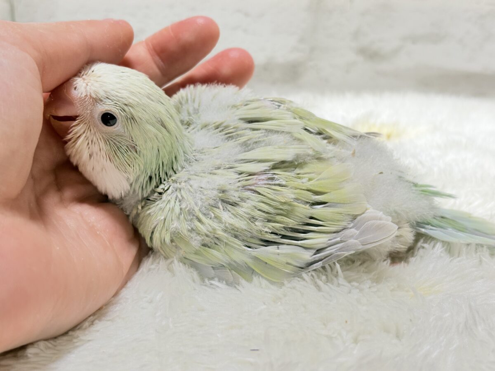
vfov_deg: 28.0
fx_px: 744
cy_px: 186
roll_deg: -0.1
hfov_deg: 36.8
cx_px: 248
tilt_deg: -19.9
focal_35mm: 52
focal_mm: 5.96
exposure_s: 1/50
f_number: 1.6
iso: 64
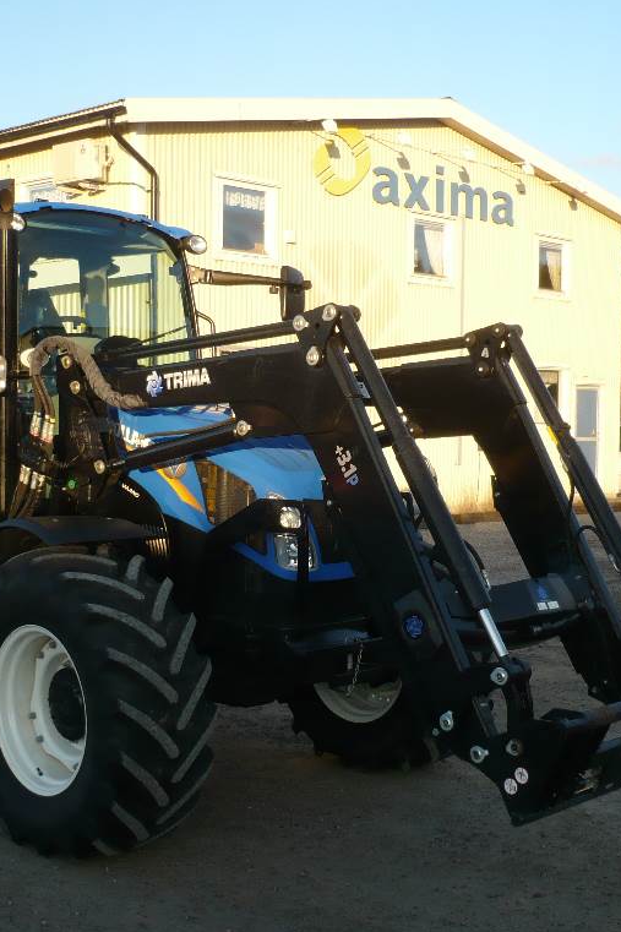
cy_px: 465
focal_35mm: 49
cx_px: 294
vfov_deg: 40.4
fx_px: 1268
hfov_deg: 27.5
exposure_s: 1/400
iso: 100
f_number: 2.8
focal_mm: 5.8
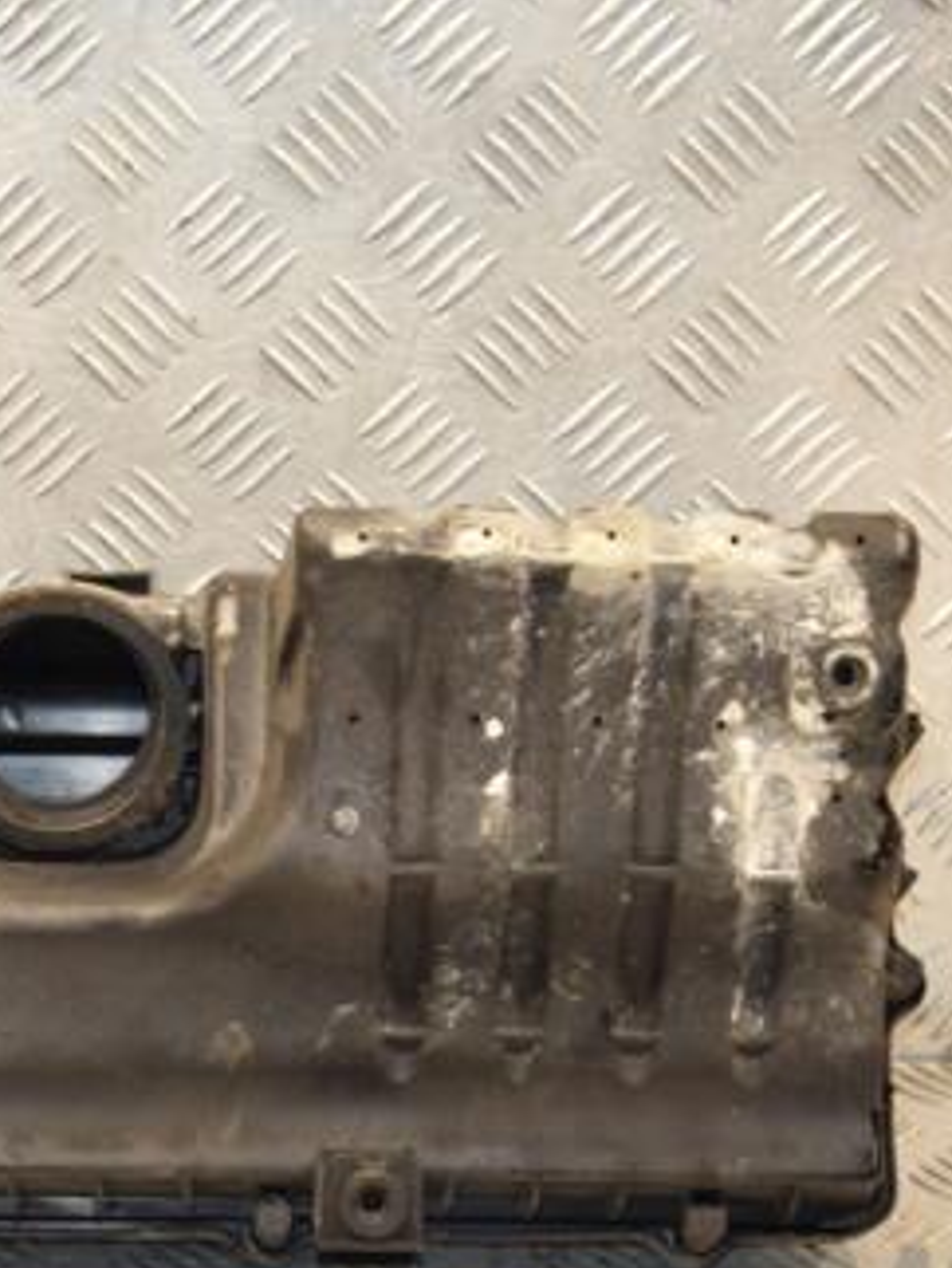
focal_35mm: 121
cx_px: 338
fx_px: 4427
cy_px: 780
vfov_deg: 16.3
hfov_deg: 12.3
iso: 800
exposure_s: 1/160
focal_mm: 45
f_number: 4.8
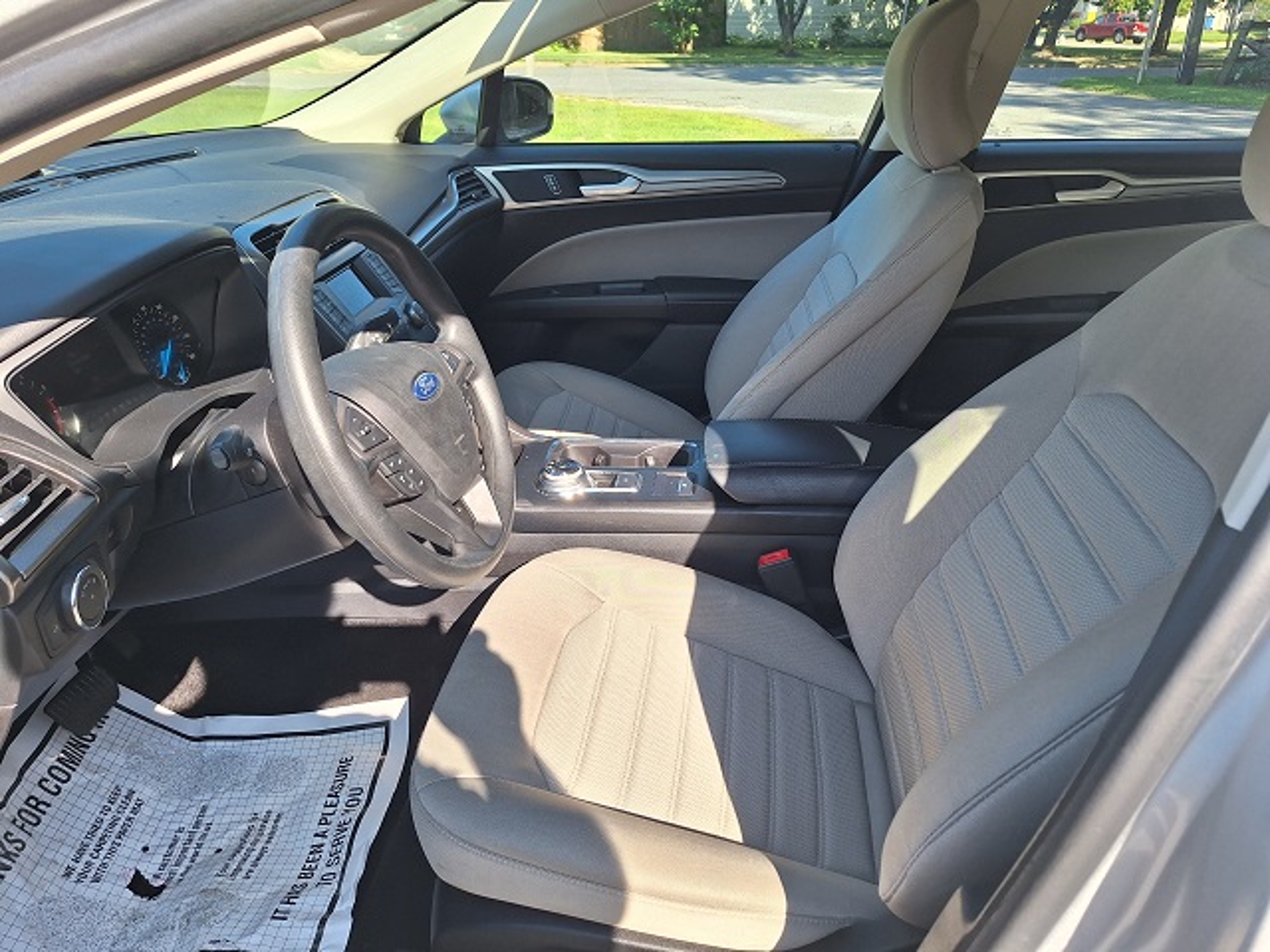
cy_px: 476
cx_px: 635
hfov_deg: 73.9
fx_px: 844
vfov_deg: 58.9
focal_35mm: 23
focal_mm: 5.54
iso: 40
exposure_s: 1/505
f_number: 1.8
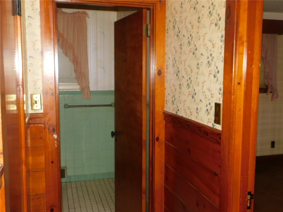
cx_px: 142
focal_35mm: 36
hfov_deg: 51.4
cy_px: 106
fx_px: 294
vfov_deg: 39.7
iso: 200
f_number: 3.5
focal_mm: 6.3
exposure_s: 1/30
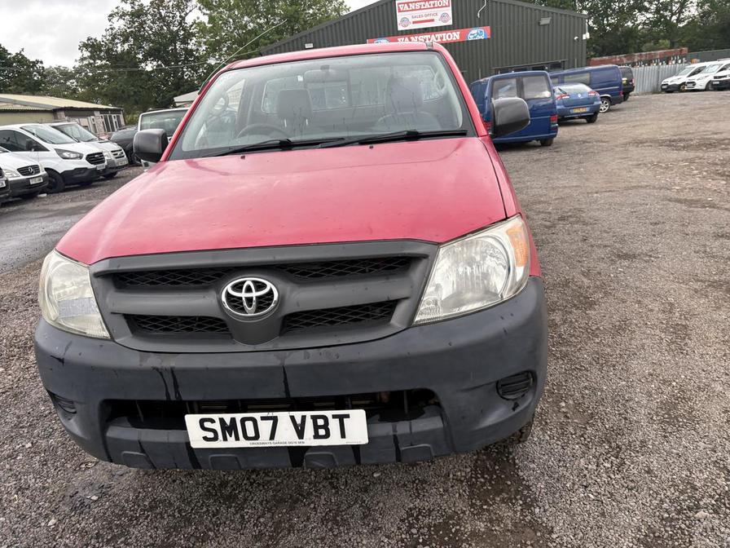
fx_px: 548
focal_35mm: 26
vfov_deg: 53.1
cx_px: 365
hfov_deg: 67.3
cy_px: 274
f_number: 1.6
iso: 50
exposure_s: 1/647
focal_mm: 5.96
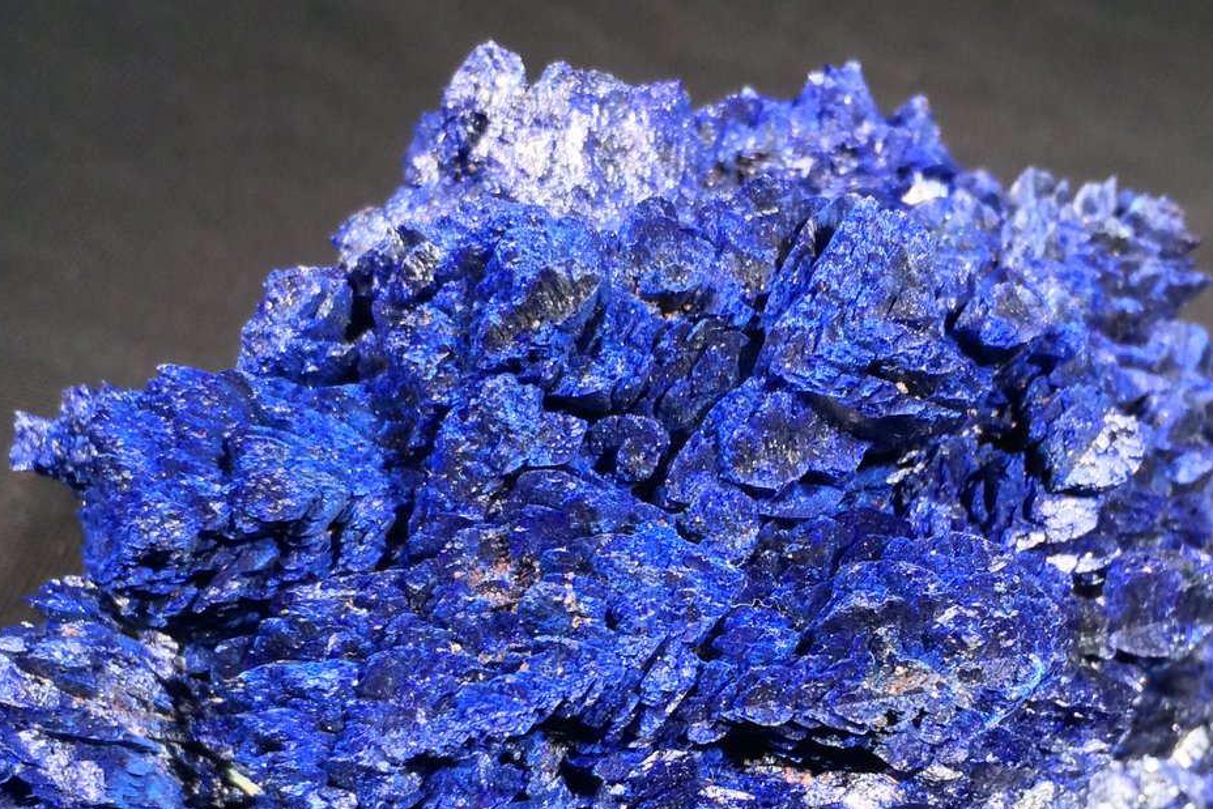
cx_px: 656
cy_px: 659
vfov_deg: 25.5
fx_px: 1752
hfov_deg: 38.2
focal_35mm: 52
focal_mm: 4.15
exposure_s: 1/30
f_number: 2.2
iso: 160
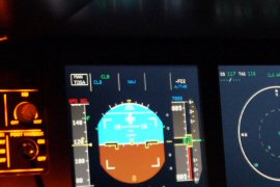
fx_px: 583
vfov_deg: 18.1
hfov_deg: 27.0
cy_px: 143
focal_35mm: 75
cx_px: 125
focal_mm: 30
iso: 3200
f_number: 4
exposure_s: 1/40
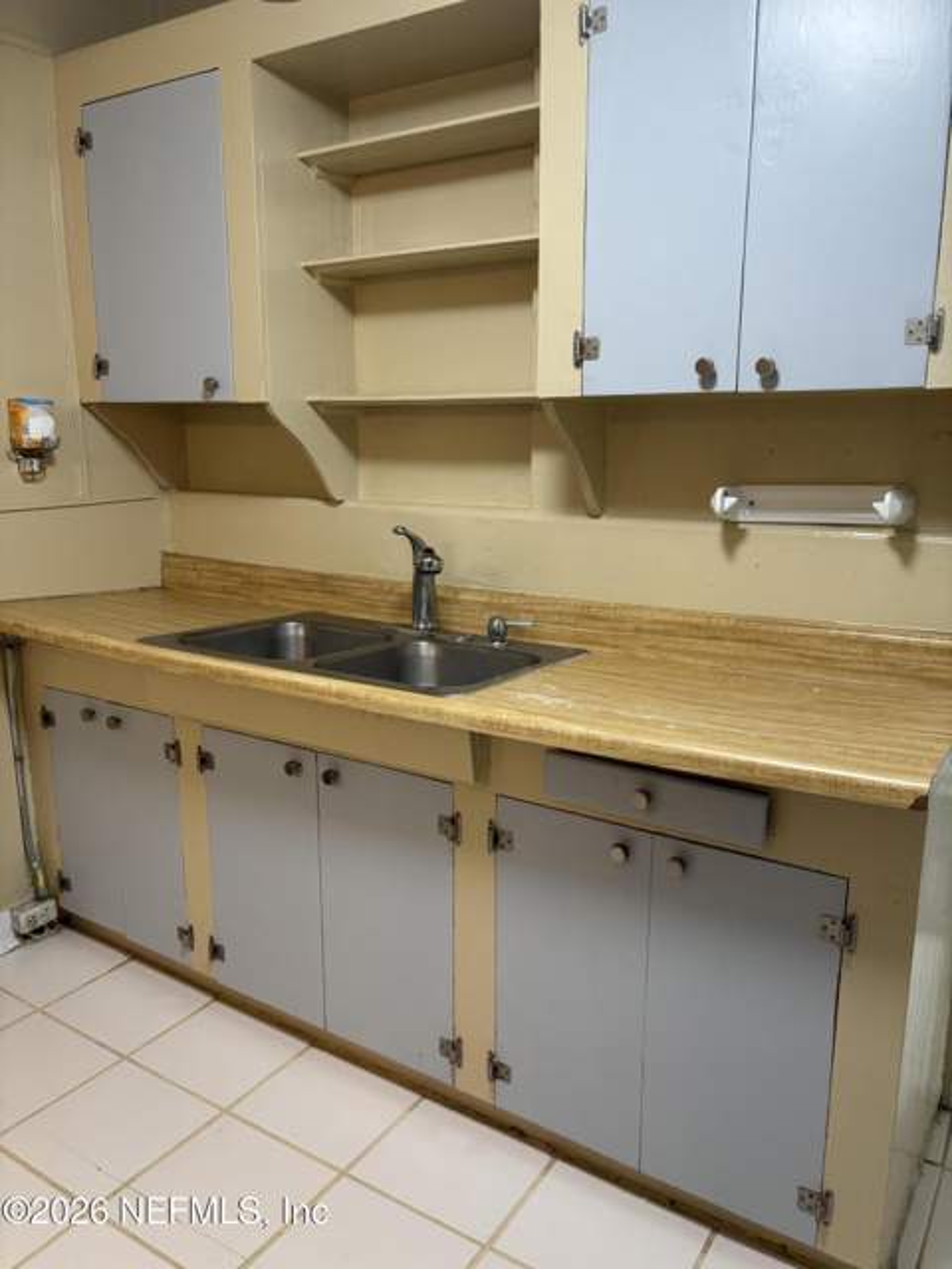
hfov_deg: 53.1
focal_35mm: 26
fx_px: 953
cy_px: 634
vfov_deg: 67.3
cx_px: 476
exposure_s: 1/60
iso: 125
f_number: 1.6
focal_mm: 5.96
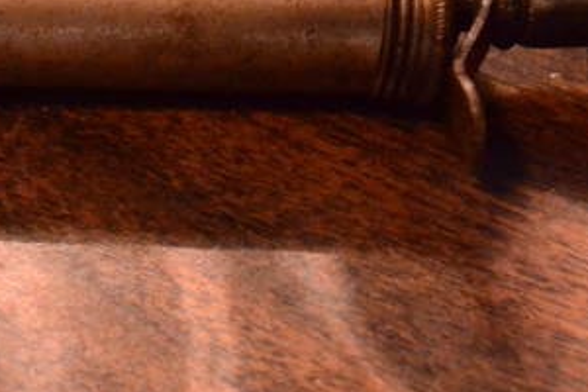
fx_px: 2091
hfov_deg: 15.5
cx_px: -104
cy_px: 13
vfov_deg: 10.6
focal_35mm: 128
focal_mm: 32
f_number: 5.6
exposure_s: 1/60
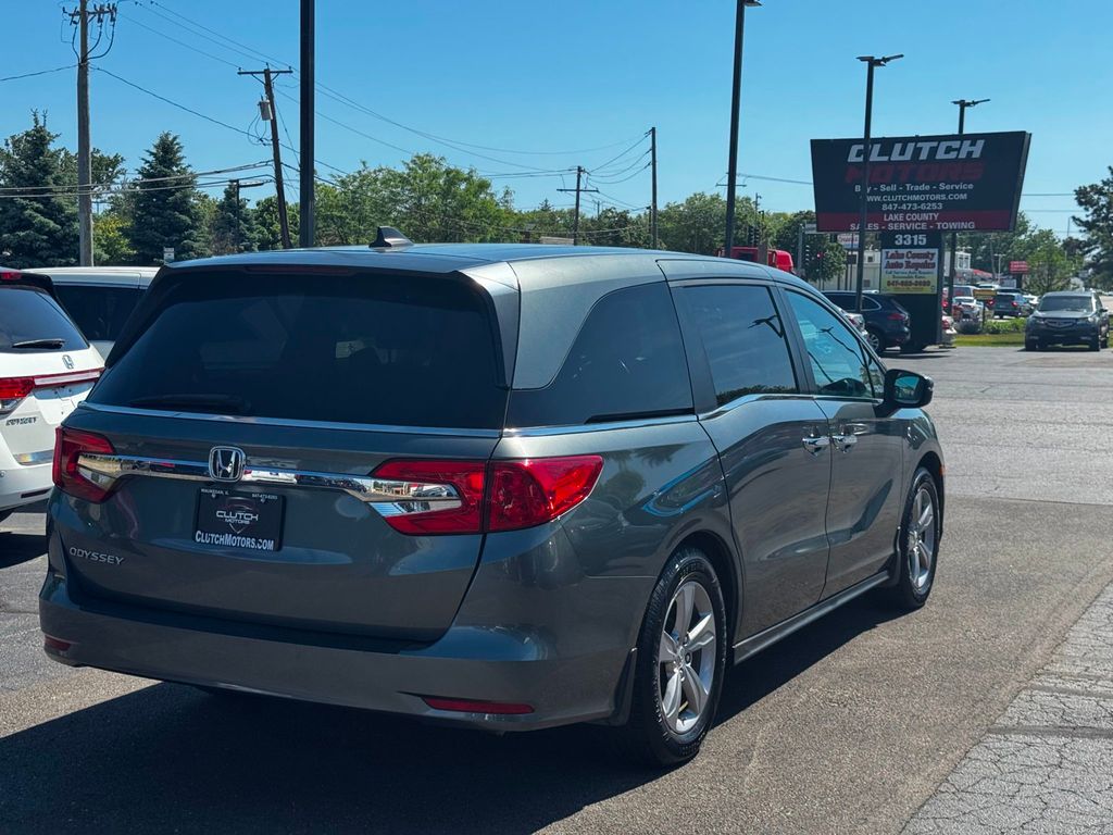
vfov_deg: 30.3
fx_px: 1543
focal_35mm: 48
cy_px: 418
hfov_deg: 39.7
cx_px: 556
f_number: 1.78
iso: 64
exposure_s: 1/3610
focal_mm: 6.76
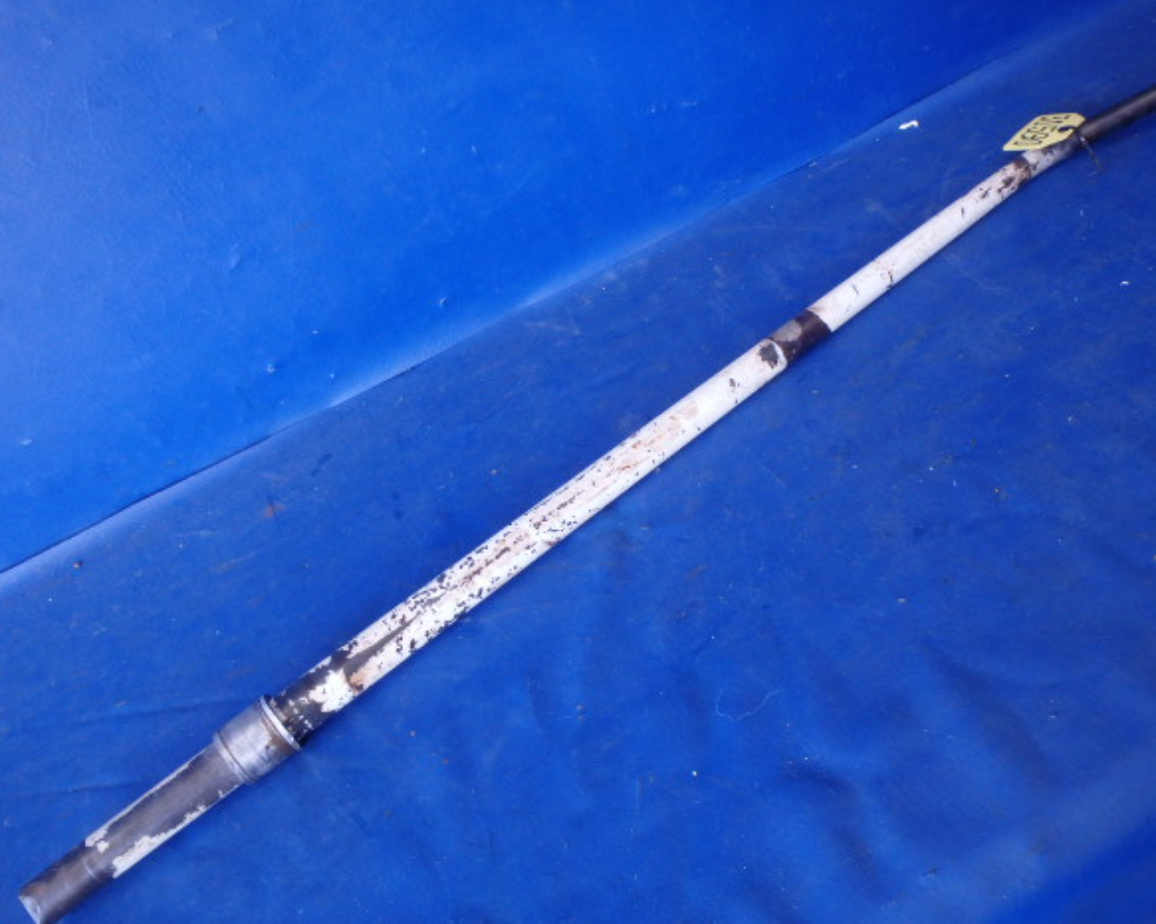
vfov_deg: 48.5
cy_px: 454
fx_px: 1026
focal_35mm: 30
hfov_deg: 58.8
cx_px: 607
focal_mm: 5
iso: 200
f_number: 3.9
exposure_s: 1/50
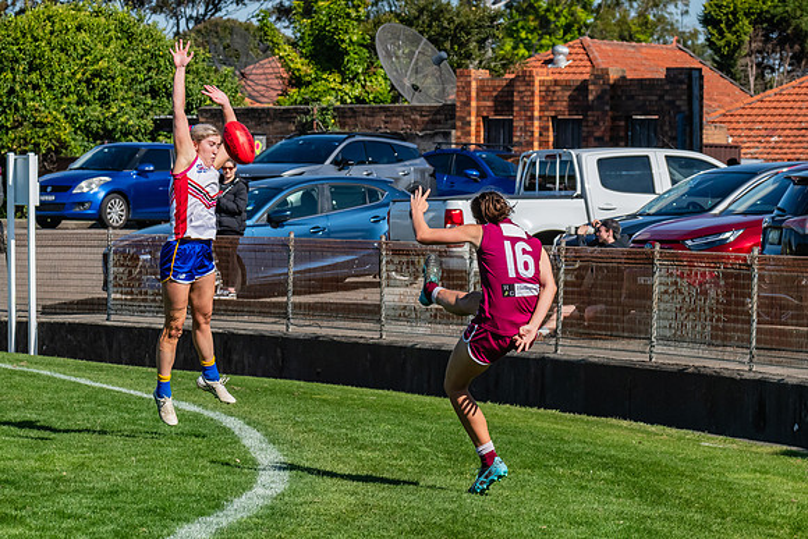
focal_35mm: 232
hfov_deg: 8.9
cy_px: 254
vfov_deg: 5.9
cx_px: 479
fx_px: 5212
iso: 800
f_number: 13
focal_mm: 170
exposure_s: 1/1250
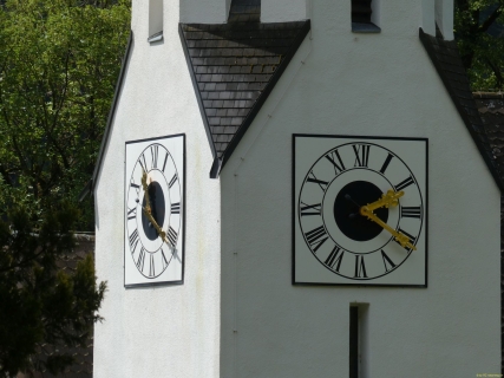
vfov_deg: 5.0
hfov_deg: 6.6
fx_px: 4367
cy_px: 189
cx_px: 252
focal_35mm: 300
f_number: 5.8
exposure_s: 1/500
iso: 80
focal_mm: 53.8
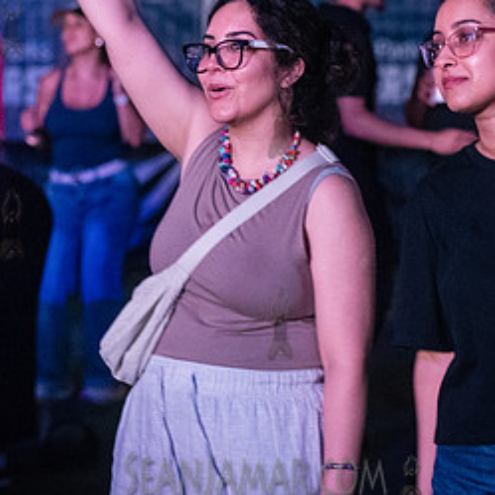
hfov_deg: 7.8
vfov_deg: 7.8
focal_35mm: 223
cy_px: 126
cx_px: 245
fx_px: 3608
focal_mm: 105
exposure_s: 1/60
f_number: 3.5
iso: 10000
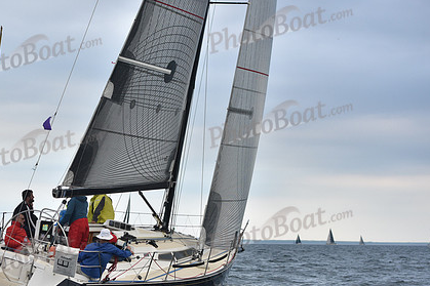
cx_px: 156
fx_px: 1158
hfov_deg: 21.0
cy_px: 189
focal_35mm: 97
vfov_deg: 14.1
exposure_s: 1/640
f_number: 3.5
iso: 640
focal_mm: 70
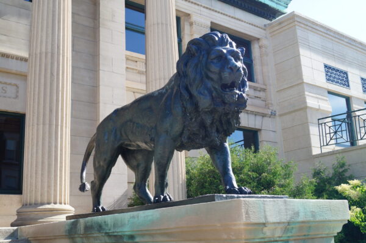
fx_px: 427
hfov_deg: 46.4
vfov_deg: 31.8
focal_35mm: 42
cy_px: 122
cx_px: 183
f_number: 8
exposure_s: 1/100
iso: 100
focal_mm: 28
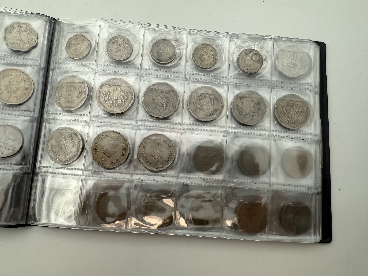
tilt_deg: -79.3
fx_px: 255
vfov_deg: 56.8
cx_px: 184
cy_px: 138
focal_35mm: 24
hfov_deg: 71.6
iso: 40
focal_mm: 2.22
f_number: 2.2
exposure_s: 1/247
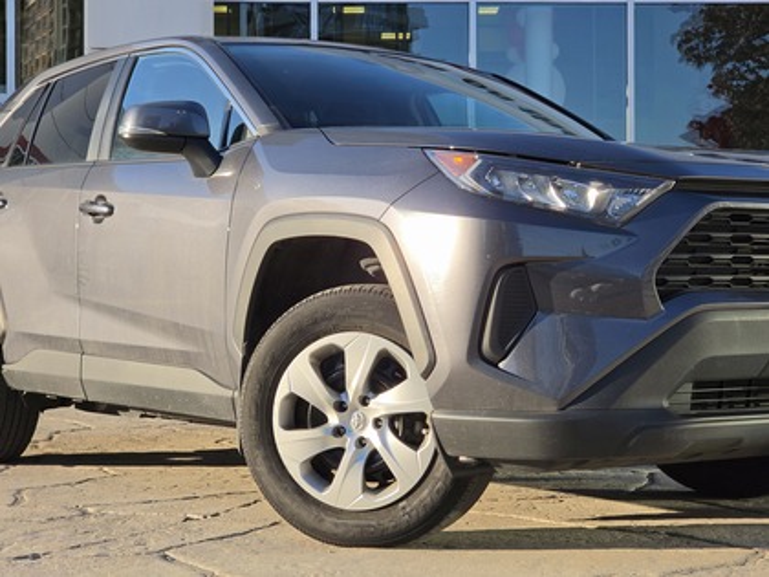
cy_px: 288
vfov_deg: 21.3
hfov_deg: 28.2
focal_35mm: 69
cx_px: 384
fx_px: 1533
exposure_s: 1/451
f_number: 2.4
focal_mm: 7
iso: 25
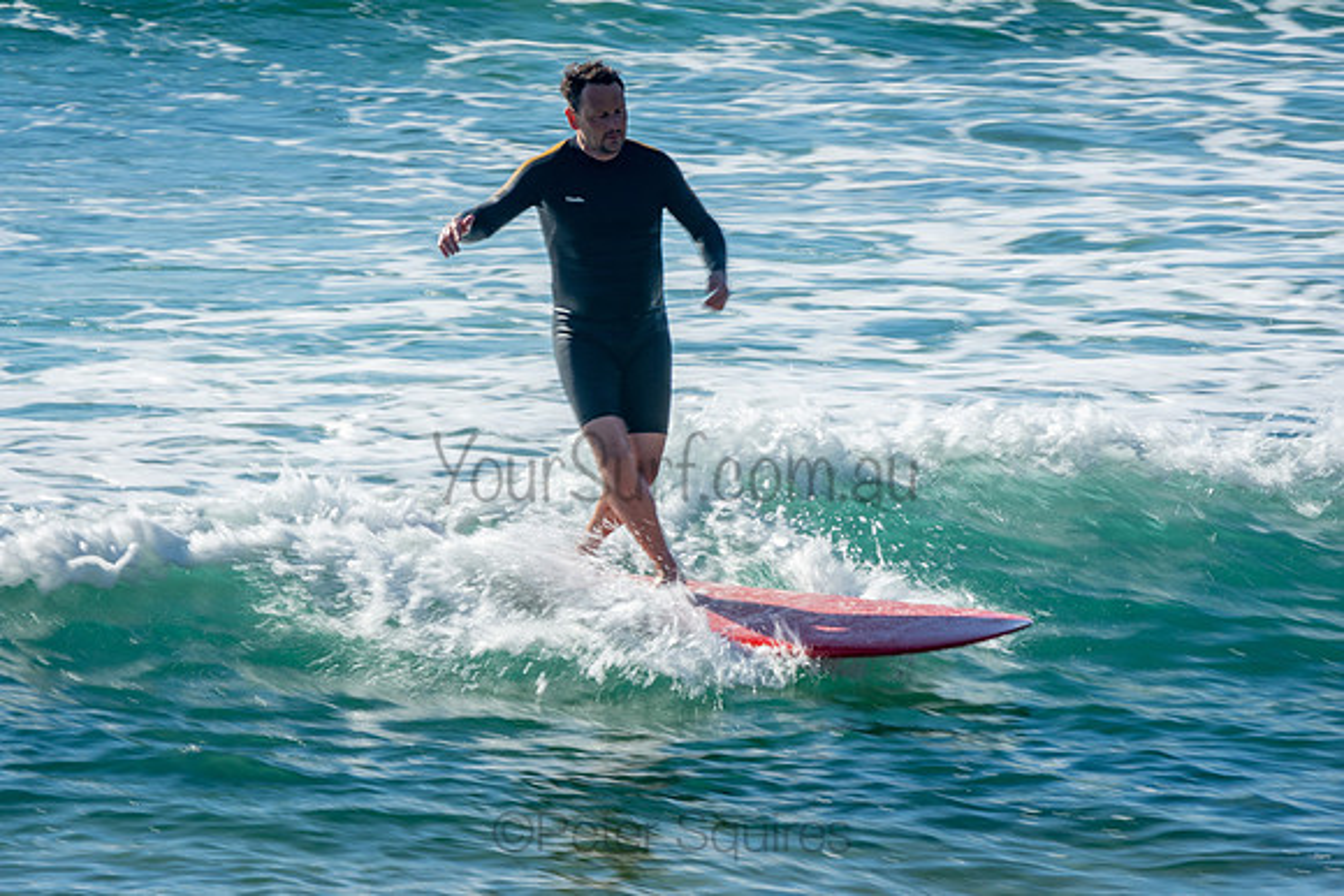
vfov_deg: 3.3
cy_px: 448
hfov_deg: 4.9
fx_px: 15683
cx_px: 672
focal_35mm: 420
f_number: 20
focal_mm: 280
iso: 100
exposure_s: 1/50
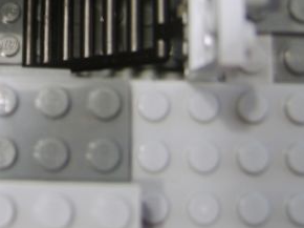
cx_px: 22
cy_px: -38
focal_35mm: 77
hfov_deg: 24.5
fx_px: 676
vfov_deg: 18.2
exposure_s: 1/3
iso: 71
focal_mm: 8.13
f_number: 2.7
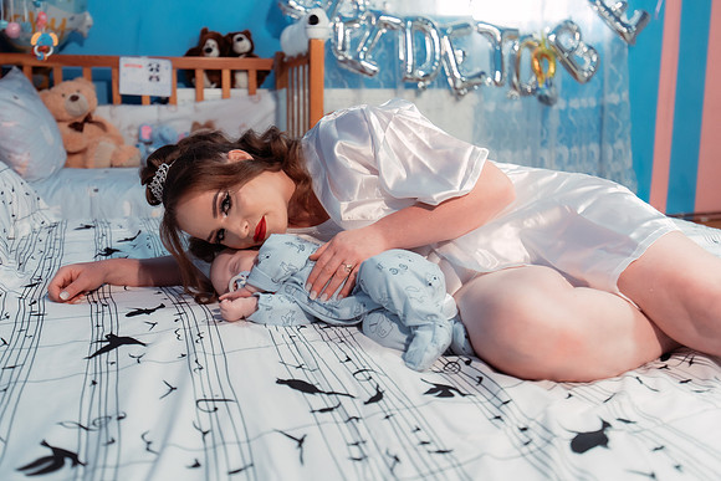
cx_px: 317
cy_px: 211
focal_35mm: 34
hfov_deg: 56.2
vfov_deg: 39.2
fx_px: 674
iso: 1600
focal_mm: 30
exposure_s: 1/200
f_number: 2.8
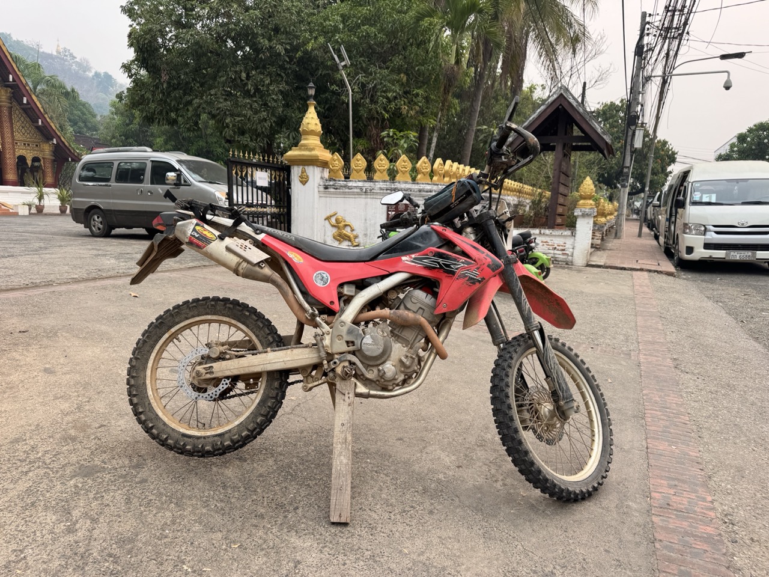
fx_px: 533
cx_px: 384
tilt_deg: -5.7
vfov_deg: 56.8
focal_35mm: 24
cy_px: 288
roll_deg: +1.9
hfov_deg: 71.6
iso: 80
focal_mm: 6.76
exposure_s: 1/397
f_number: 1.78
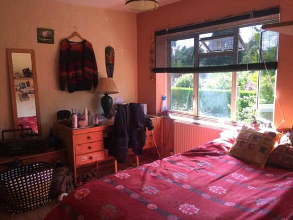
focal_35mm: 29
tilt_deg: -9.3
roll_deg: -0.6
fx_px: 245
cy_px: 110
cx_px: 146
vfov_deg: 48.2
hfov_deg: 61.7
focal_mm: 4.15
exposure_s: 1/100
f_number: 2.2
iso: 32
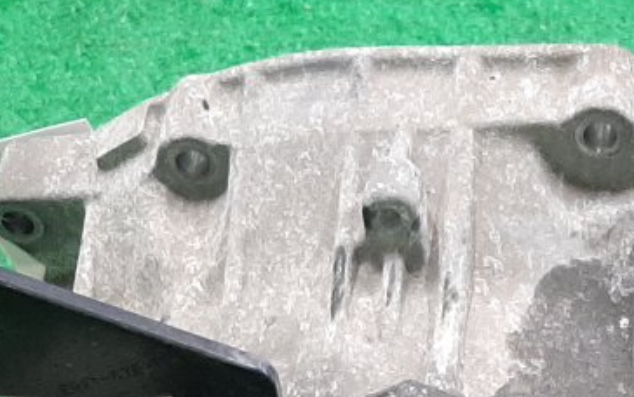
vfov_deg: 11.1
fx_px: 1885
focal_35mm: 109
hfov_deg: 18.8
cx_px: 549
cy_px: 750
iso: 168
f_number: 1.7
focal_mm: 3.93
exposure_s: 1/50
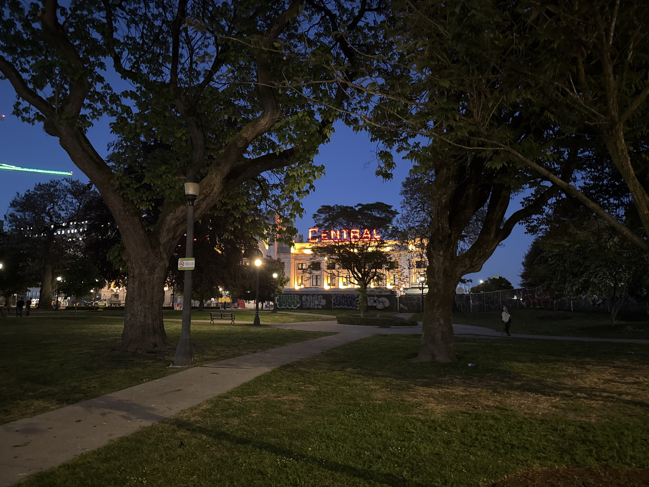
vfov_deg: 56.8
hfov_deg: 71.6
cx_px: 324
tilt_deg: +7.0
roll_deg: -0.3
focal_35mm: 24
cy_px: 244
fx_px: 450
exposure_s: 1/15
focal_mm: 6.76
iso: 2000
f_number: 1.78
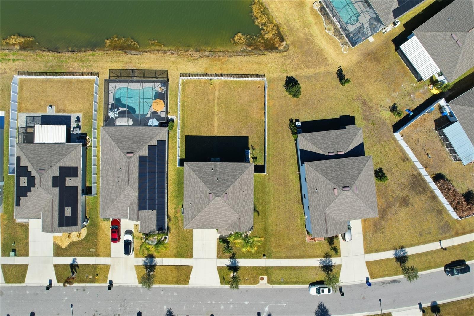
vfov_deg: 57.2
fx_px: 290
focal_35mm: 22
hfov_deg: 78.6
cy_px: 158
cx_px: 237
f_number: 2.8
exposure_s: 1/725
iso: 100
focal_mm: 8.4
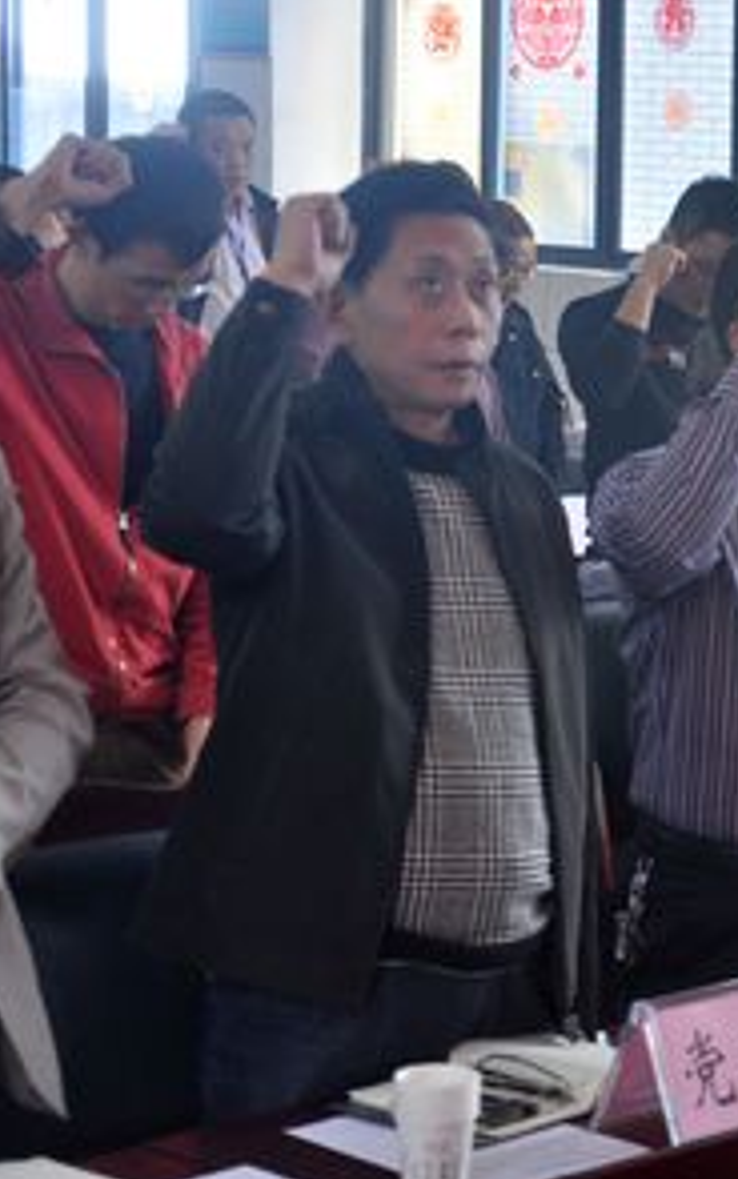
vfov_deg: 20.0
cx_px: 963
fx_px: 3344
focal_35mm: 104
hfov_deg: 12.2
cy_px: 529
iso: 400
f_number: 5.6
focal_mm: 40
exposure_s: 1/30
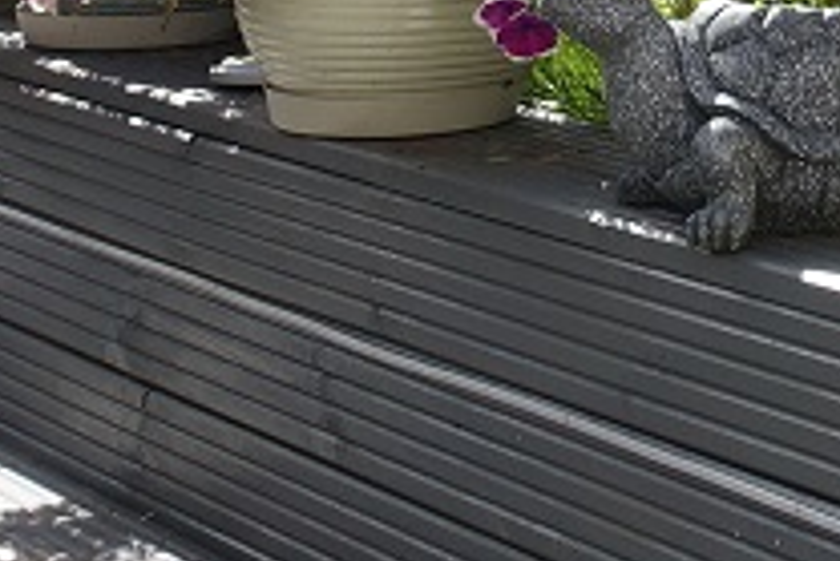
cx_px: 1716
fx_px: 2755
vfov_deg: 10.4
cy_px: -666
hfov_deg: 14.3
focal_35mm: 118
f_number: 5.6
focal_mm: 8.8
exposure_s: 1/250
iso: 125
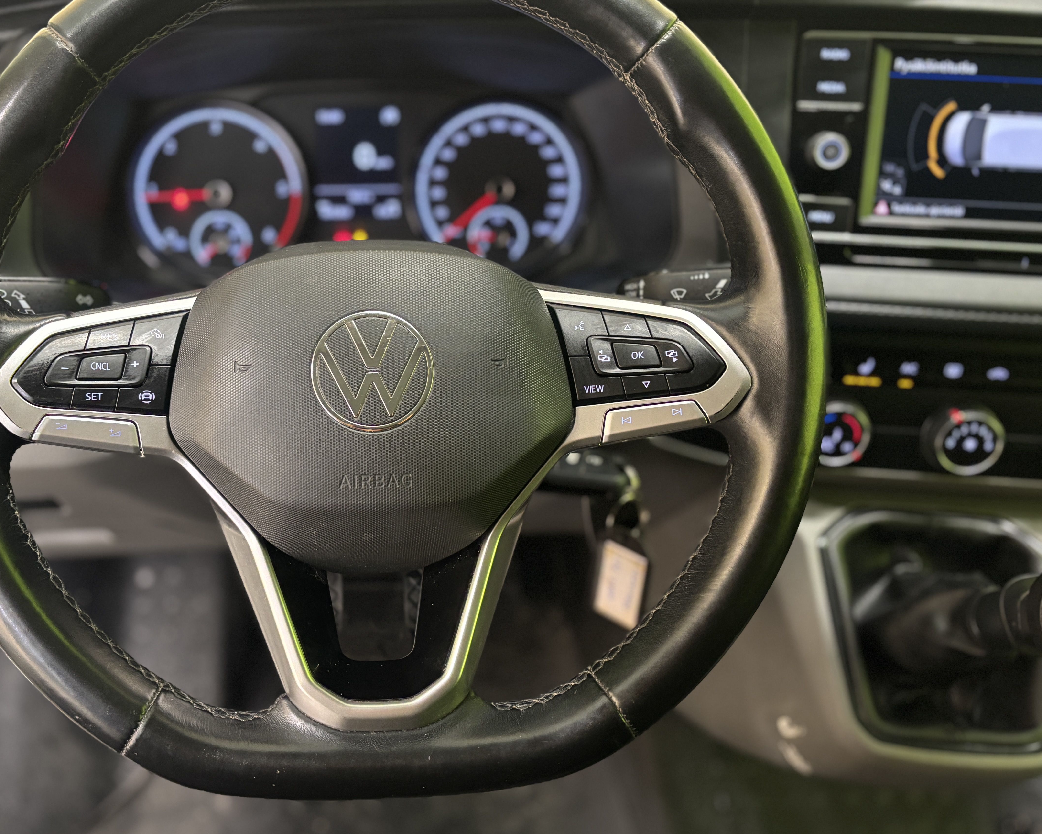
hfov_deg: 52.3
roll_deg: +0.1
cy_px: 394
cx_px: 394
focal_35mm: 34
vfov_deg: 43.3
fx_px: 1049
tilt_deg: -38.2
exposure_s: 1/33
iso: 400
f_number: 1.6
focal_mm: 5.96
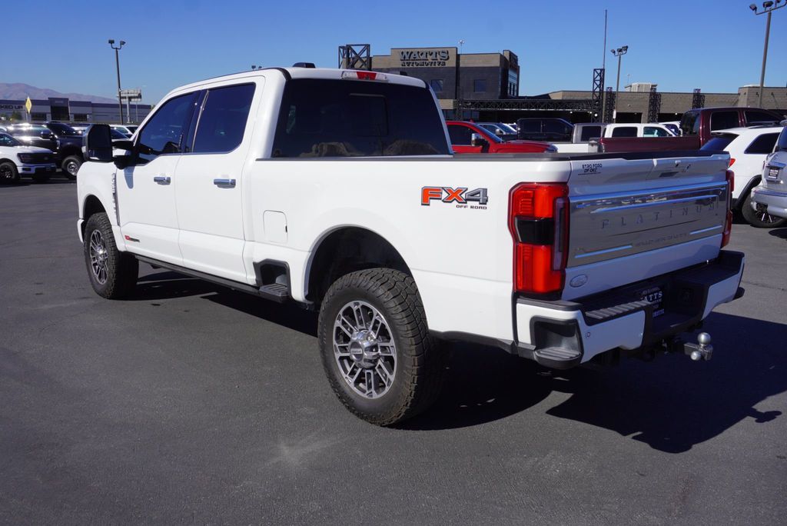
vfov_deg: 41.8
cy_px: 263
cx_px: 394
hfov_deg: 59.5
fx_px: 689
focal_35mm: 32
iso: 100
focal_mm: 21
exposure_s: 1/500
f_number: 8
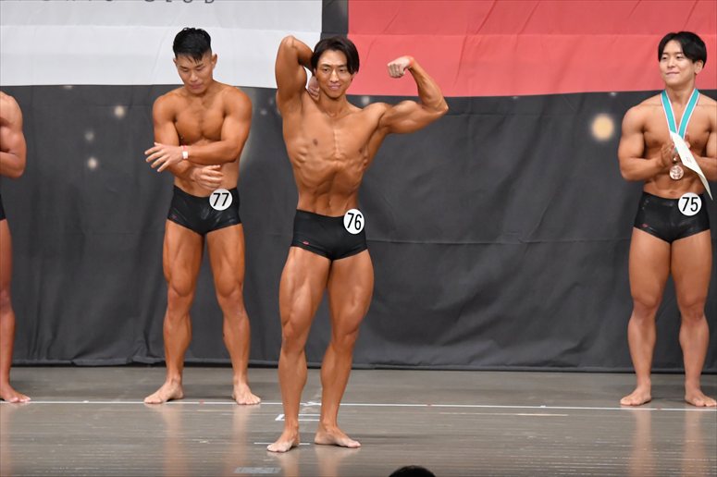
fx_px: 4021
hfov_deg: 10.2
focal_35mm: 202
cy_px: 238
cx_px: 358
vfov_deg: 6.8
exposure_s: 1/400
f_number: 5.6
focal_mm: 135
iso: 6400
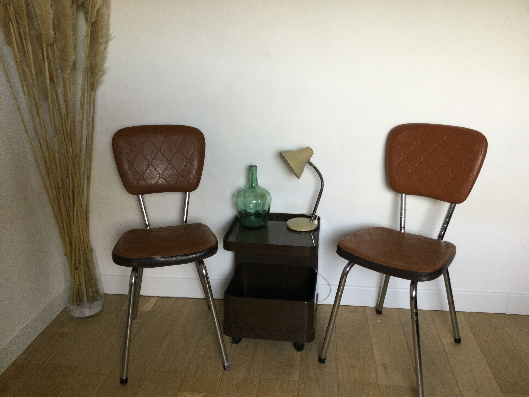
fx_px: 474
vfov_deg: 45.4
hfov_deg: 58.4
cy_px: 198
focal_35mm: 31
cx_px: 264
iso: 100
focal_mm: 3.3
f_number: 2.4
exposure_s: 1/33
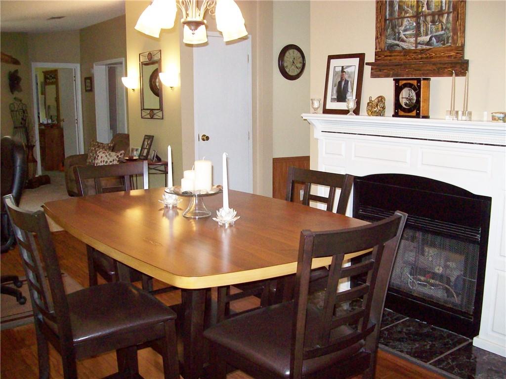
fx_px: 526
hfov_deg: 51.4
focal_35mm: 36
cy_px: 190
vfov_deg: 39.7
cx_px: 253
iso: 200
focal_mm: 6
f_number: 2.7
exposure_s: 1/64
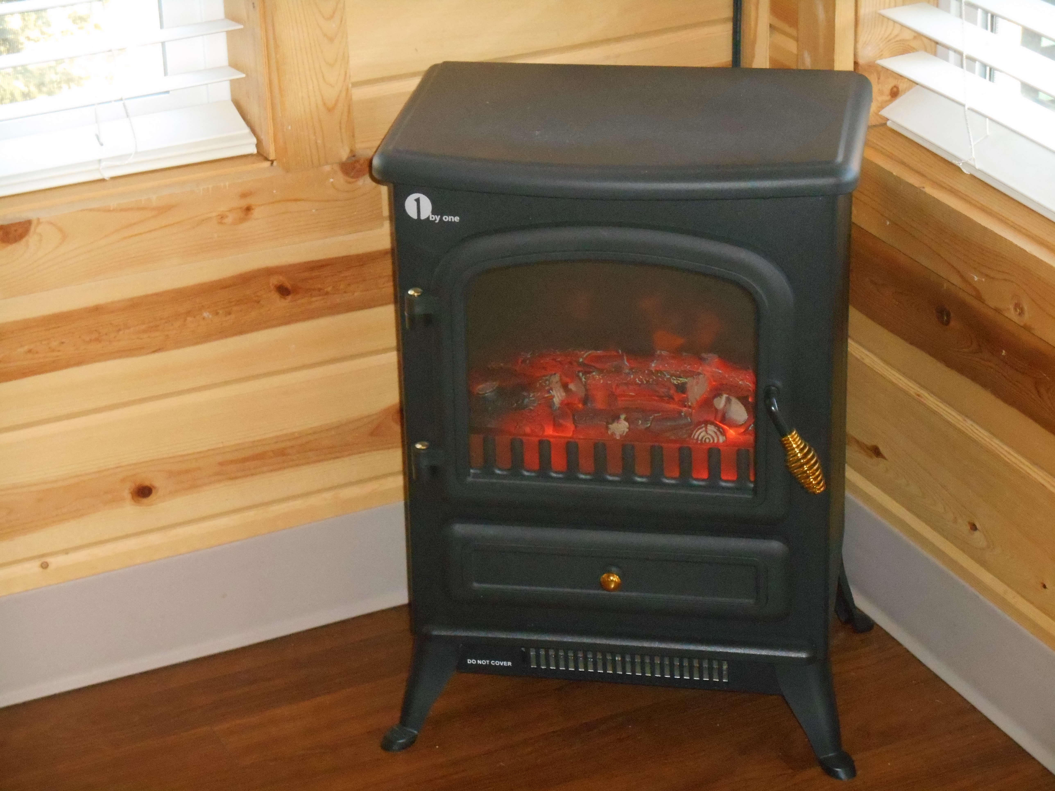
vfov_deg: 16.1
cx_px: 528
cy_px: 396
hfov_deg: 21.3
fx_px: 2804
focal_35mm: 92
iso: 1100
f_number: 4.9
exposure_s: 1/60
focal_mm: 16.4
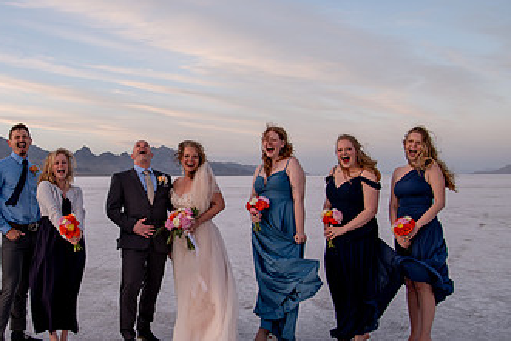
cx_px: 144
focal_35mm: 42
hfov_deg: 45.2
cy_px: 196
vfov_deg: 31.9
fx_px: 596
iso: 200
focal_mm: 24
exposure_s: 1/200
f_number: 4
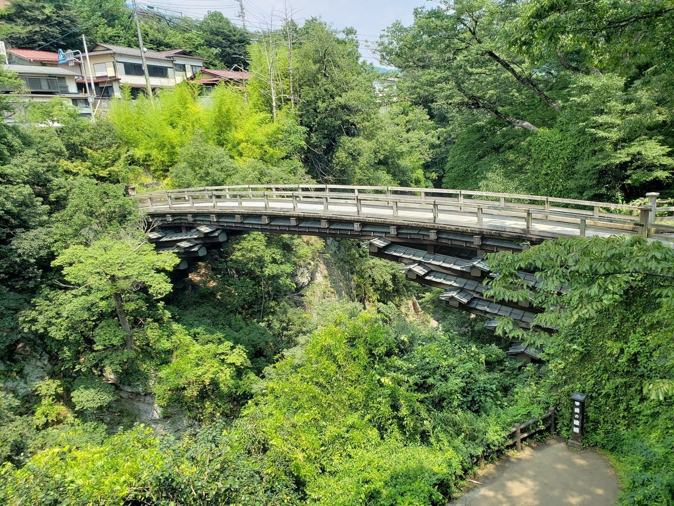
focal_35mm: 26
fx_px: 506
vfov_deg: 53.1
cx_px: 337
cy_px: 253
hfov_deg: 67.3
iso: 50
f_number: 2.4
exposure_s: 1/453
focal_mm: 4.3
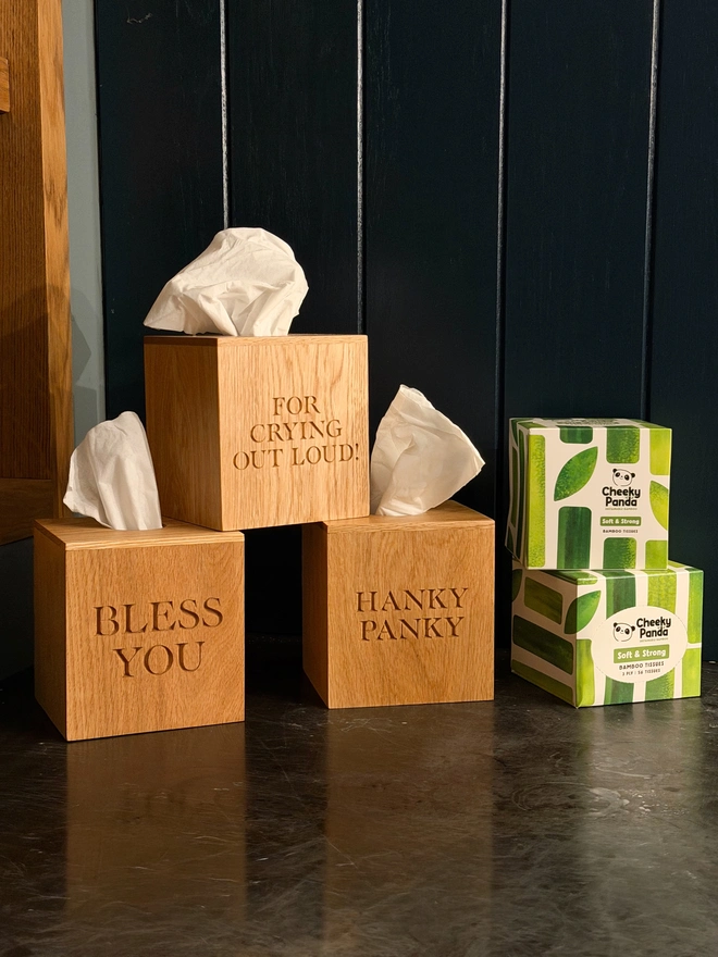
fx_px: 1327
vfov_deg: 39.7
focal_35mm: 48
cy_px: 478
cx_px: 359
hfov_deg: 30.3
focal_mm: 6.76
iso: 400
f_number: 1.8
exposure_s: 1/35
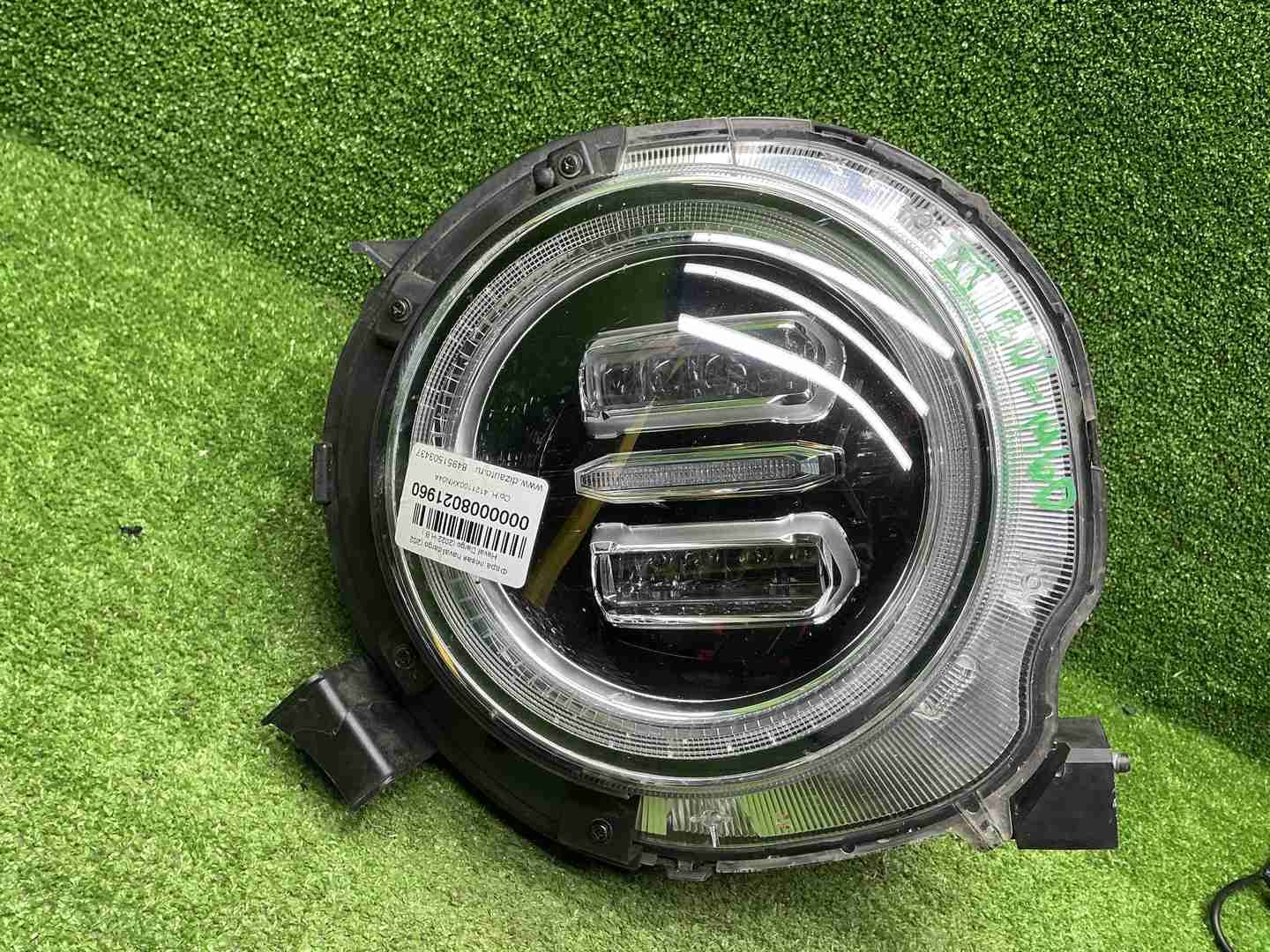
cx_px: 635
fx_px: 1027
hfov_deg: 63.4
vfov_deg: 49.7
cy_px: 476
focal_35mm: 28
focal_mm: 3
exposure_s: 1/50
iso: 40
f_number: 1.8
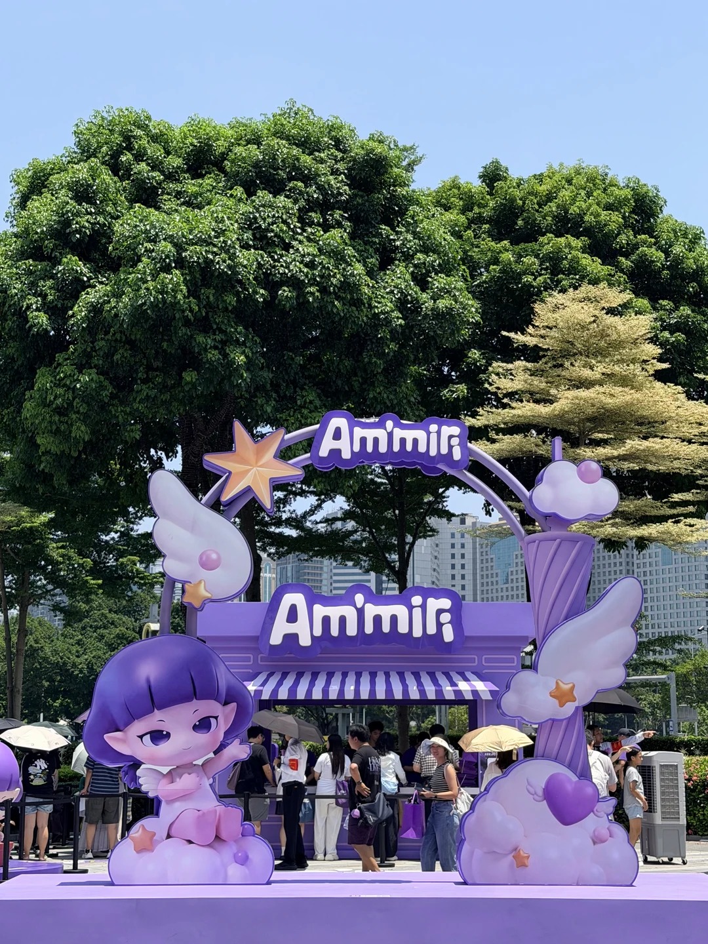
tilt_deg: +9.7
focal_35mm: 48
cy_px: 472
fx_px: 1309
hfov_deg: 30.3
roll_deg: -0.3
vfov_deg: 39.7
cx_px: 354
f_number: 1.78
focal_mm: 6.76
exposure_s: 1/3891
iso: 64
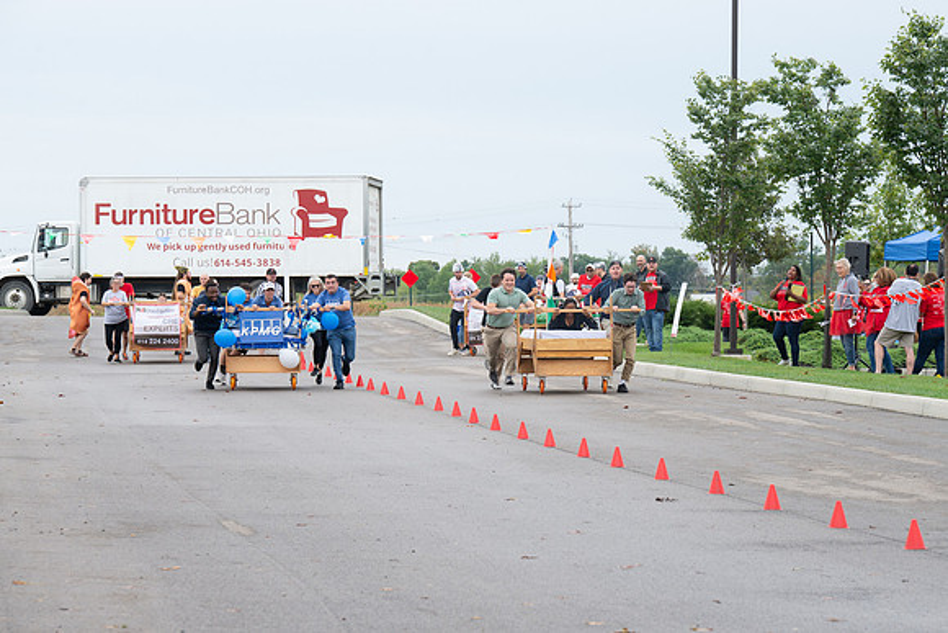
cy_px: 332
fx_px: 4002
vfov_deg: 9.0
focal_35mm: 152
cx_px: 506
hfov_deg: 13.5
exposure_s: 1/250
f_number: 9
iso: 640
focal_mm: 140
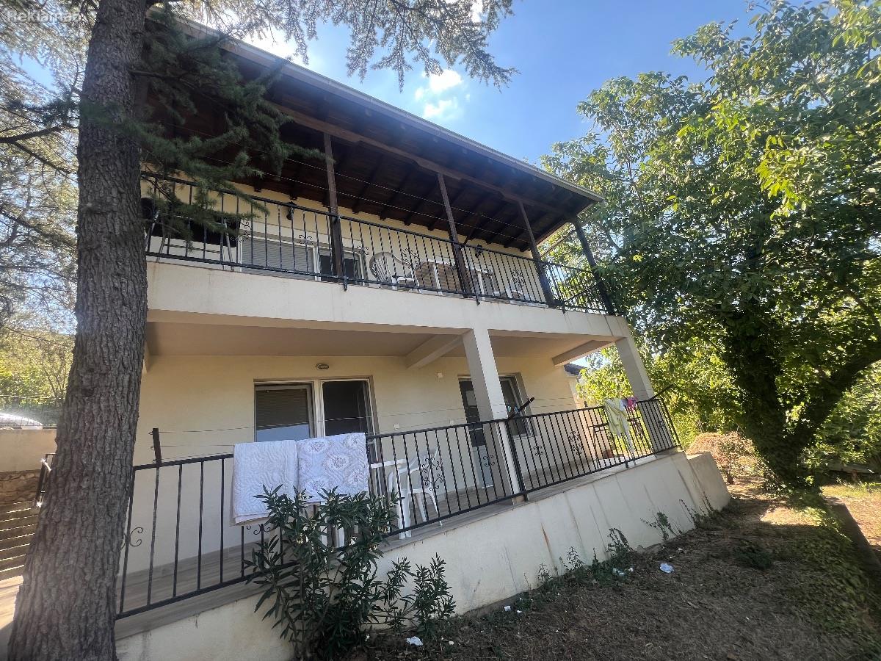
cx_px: 440
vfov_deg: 89.9
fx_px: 331
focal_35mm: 13
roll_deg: +9.7
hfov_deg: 106.2
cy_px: 330
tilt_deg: +18.8
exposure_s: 1/184
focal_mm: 1.57
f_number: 1.8
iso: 32
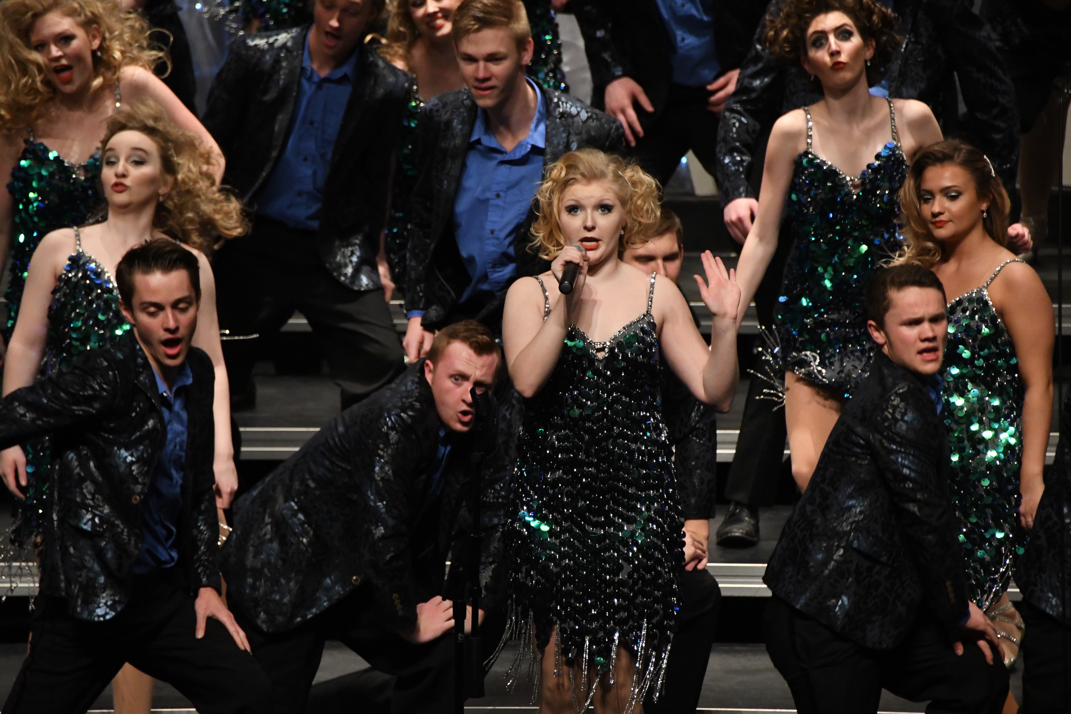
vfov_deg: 3.1
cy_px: 357
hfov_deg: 4.6
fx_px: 13386
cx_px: 536
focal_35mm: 450
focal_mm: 300
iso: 5000
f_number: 5.6
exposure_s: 1/400
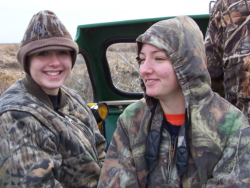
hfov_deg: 33.7
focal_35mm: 57
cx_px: 111
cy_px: 87
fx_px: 412
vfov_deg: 25.7
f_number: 2.7
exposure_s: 1/180
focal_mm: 5.6
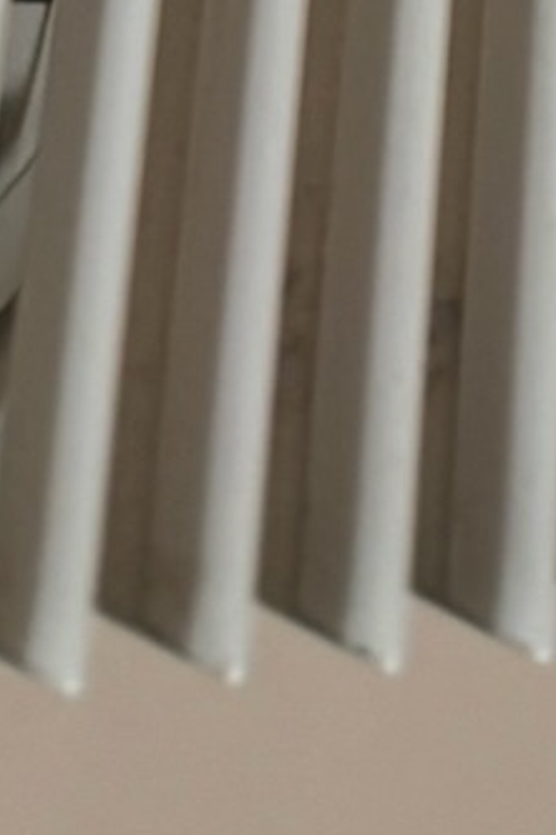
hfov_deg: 7.9
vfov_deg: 10.0
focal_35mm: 154
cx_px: 1545
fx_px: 3571
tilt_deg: -46.5
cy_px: -1673
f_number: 1.78
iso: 160
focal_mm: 6.76
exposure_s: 1/60
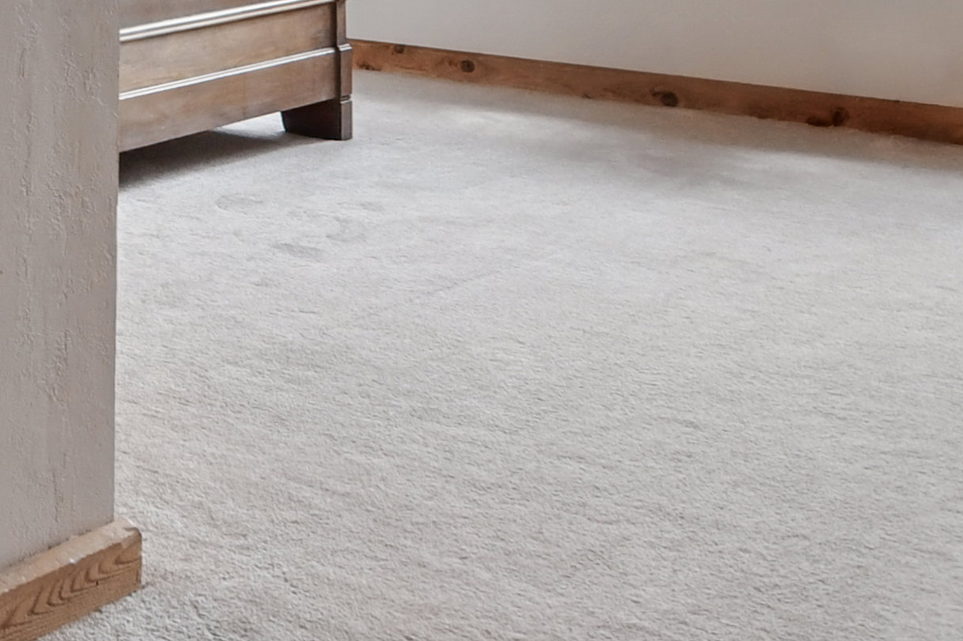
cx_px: -479
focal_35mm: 67
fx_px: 1791
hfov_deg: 23.9
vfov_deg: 18.5
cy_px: -242
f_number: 8
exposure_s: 1/10
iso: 320
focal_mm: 10
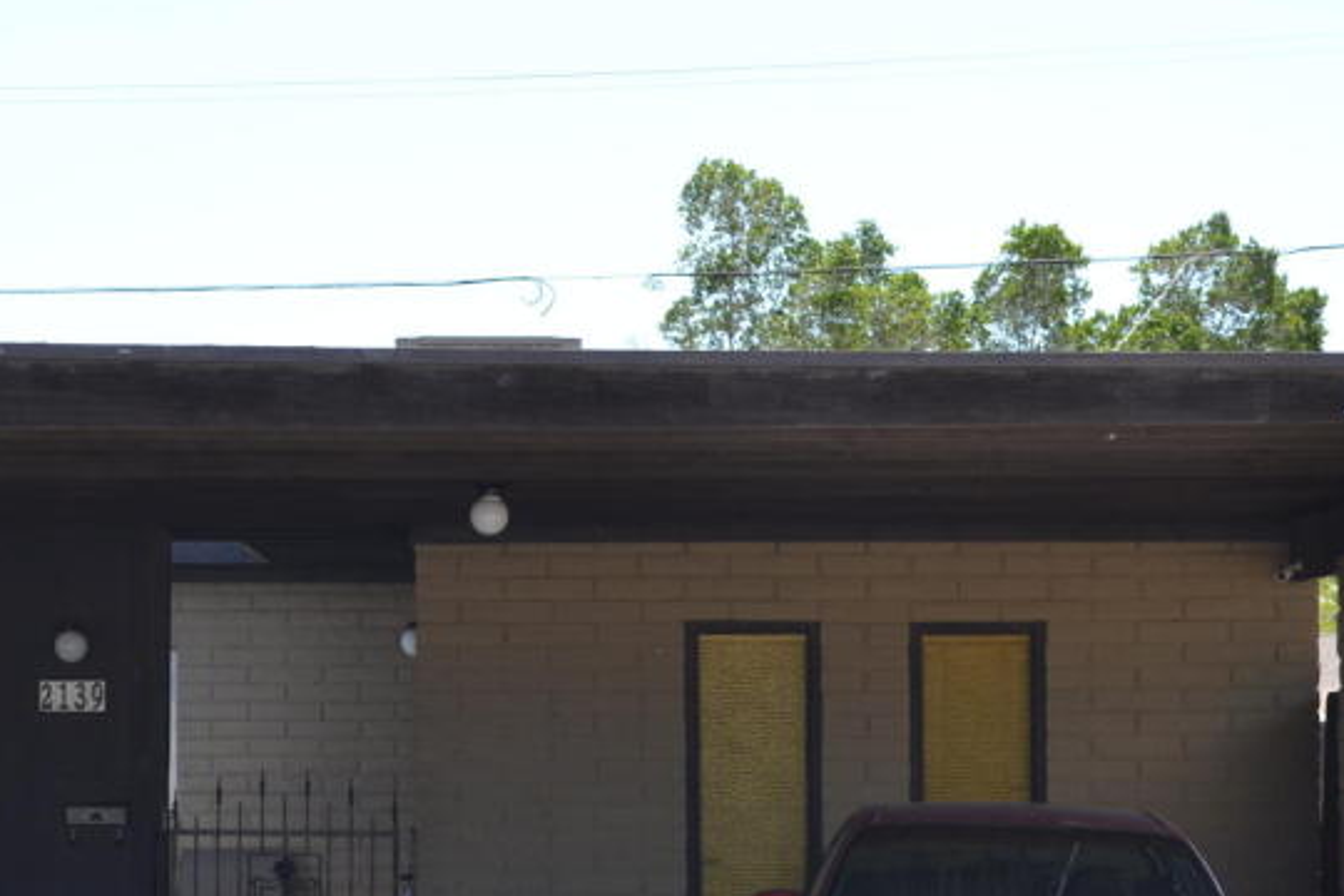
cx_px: 413
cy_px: 383
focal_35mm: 128
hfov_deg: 16.0
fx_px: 4778
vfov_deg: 10.7
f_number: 5.3
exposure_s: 1/250
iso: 100
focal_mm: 40
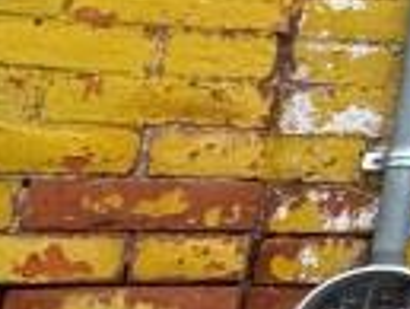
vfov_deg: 13.2
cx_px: 1421
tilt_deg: +14.7
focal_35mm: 111
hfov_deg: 9.7
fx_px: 1316
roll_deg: +2.2
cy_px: 10
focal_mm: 2.22
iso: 40
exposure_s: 1/359
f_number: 2.2
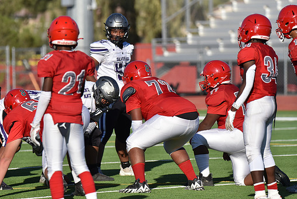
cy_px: 98
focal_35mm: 400
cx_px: 146
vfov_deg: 3.4
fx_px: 3303
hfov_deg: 5.1
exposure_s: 1/4000
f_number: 6
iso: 560
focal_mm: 350
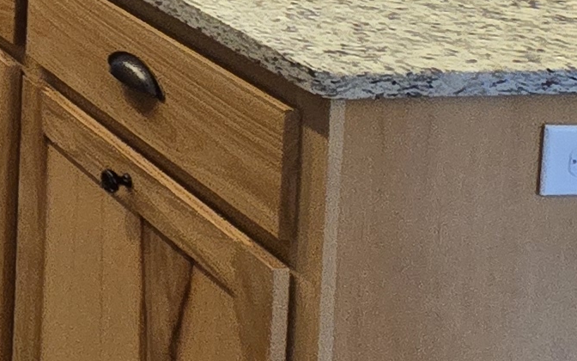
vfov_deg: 13.3
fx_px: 1289
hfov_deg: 17.8
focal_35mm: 82
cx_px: -569
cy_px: -407
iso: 400
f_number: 2.2
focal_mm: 2.2
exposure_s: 1/60
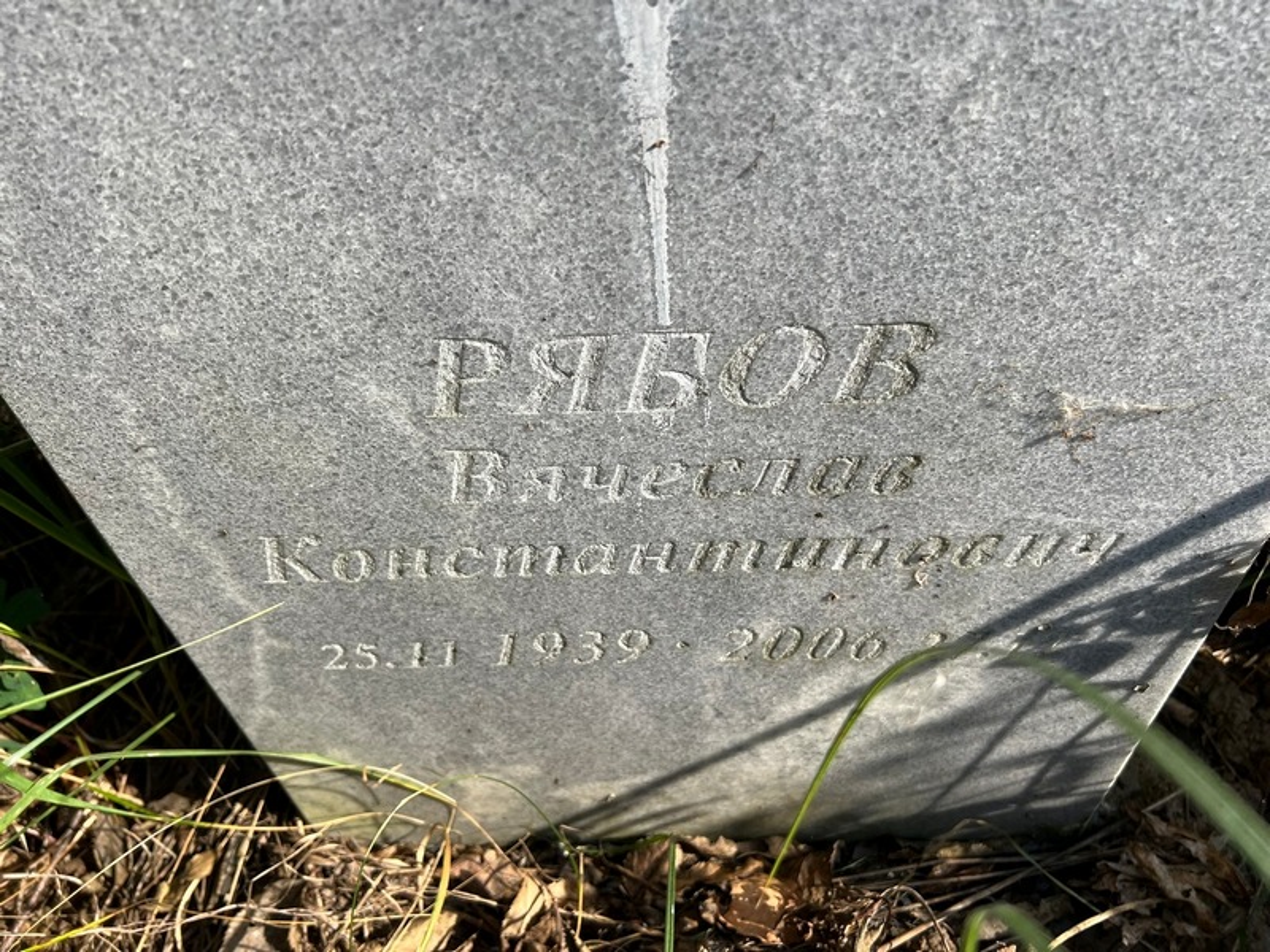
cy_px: 476
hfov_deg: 67.3
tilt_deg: -46.5
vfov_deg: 53.1
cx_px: 635
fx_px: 954
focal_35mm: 26
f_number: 1.5
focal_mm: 5.7
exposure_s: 1/2457
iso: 50
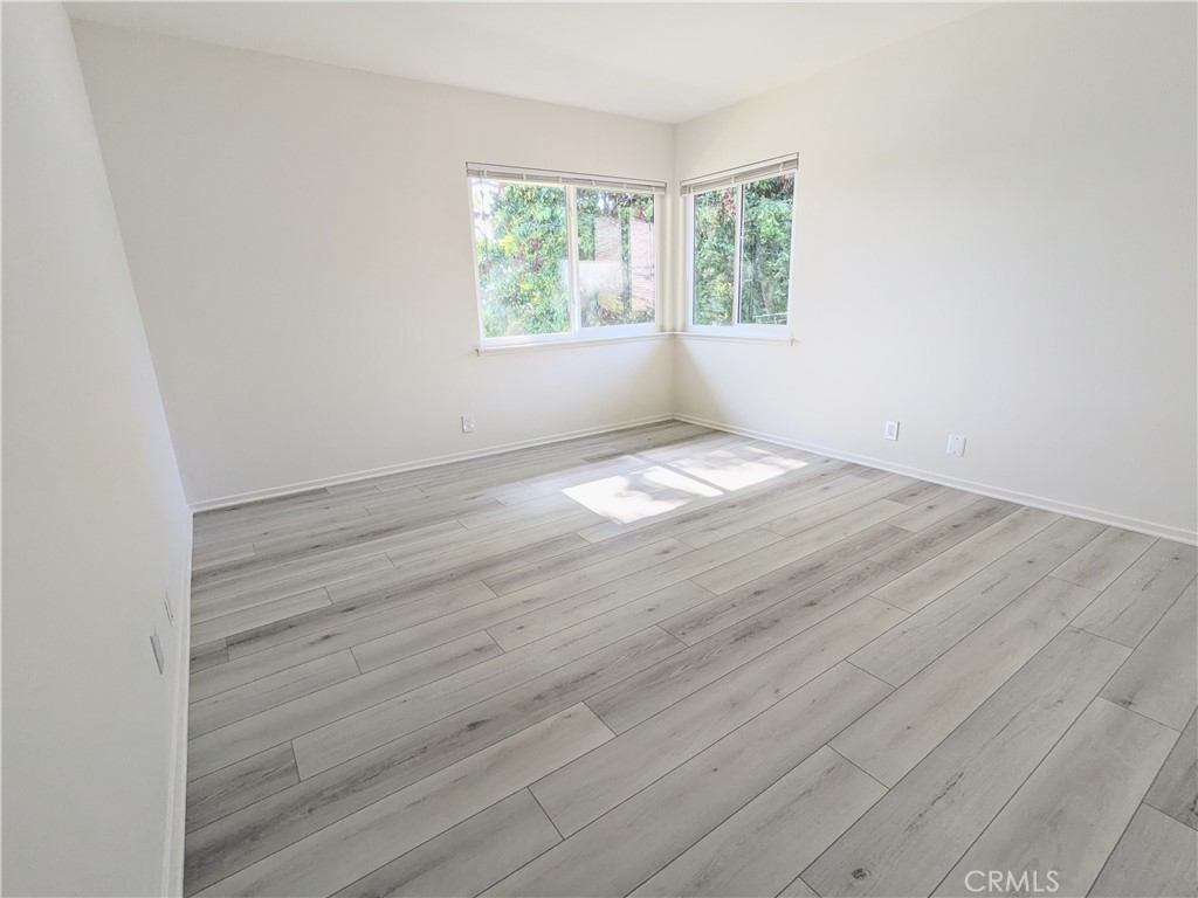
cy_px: 449
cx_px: 599
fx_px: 554
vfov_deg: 78.1
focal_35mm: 16
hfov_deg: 94.5
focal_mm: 2.35
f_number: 2.2
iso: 62
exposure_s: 1/120
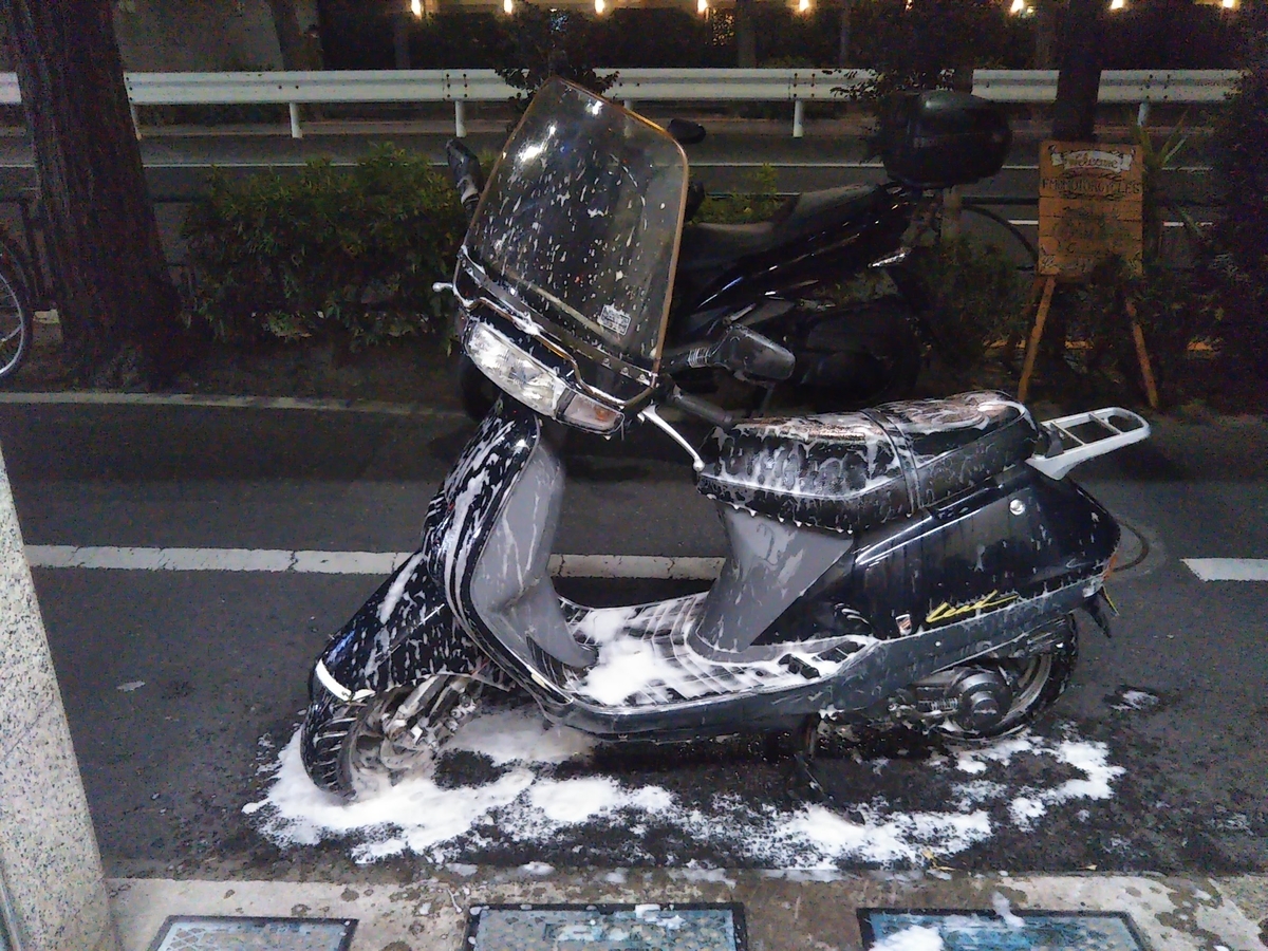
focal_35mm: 30
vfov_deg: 46.8
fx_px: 1099
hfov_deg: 60.0
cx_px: 634
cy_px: 476
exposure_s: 1/23
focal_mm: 4
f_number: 2.2
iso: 836
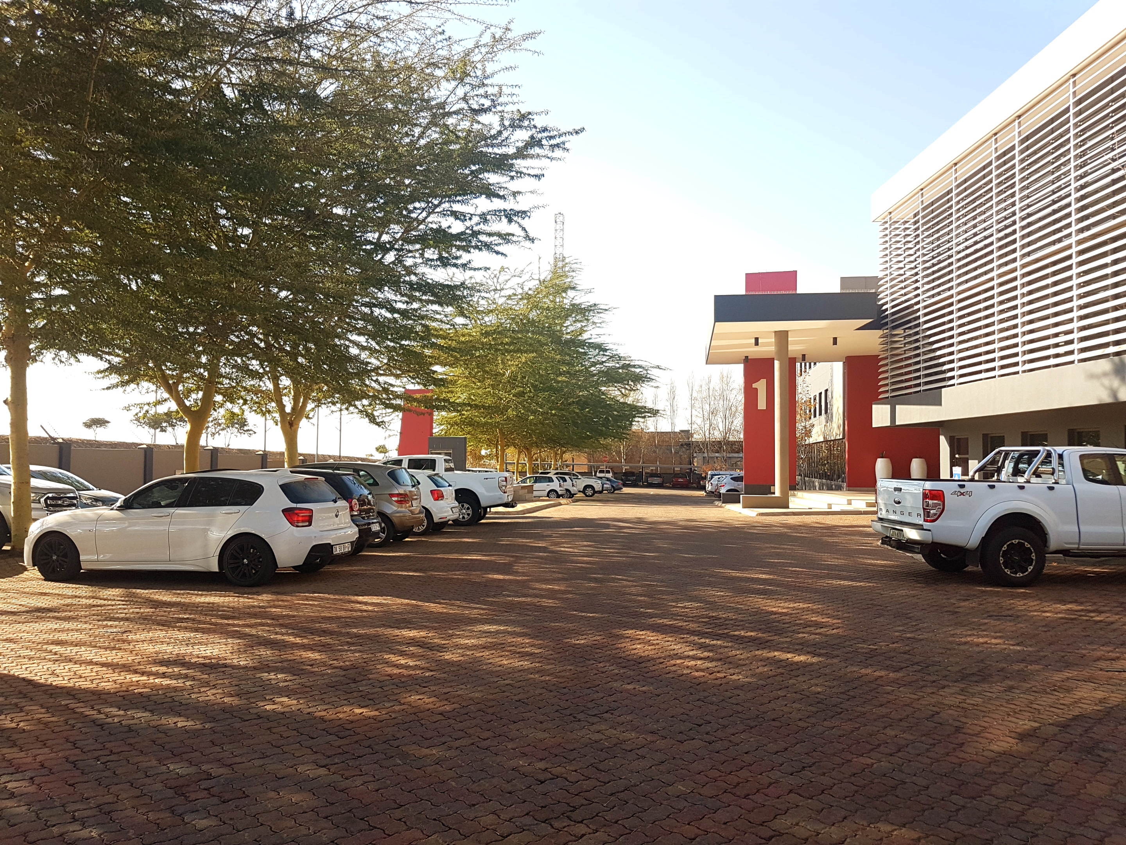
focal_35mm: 26
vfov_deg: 53.1
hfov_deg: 67.3
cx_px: 563
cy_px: 422
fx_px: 846
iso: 40
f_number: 1.7
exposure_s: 1/640
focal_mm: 4.2
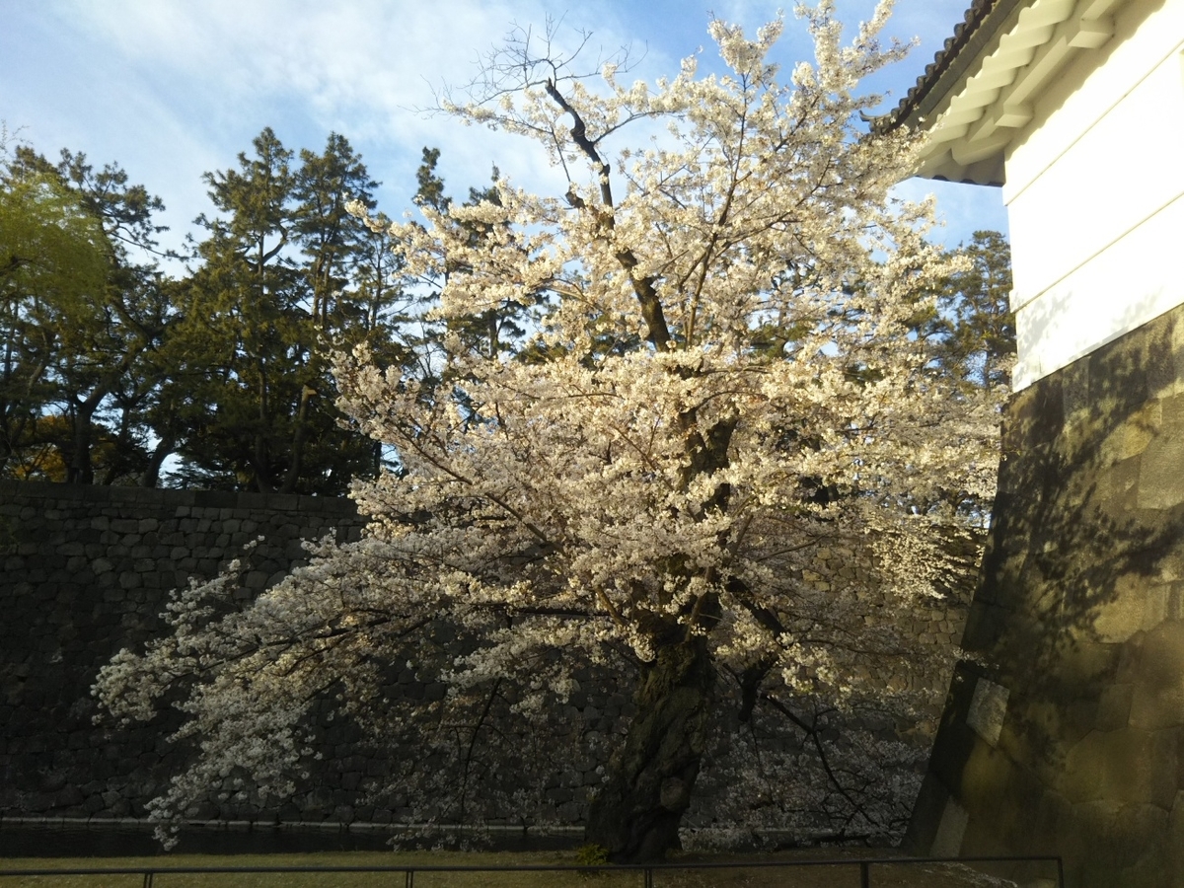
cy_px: 444
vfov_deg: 46.8
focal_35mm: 30
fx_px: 1026
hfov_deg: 60.0
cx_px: 592
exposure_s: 1/340
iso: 25
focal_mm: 4
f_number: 2.2
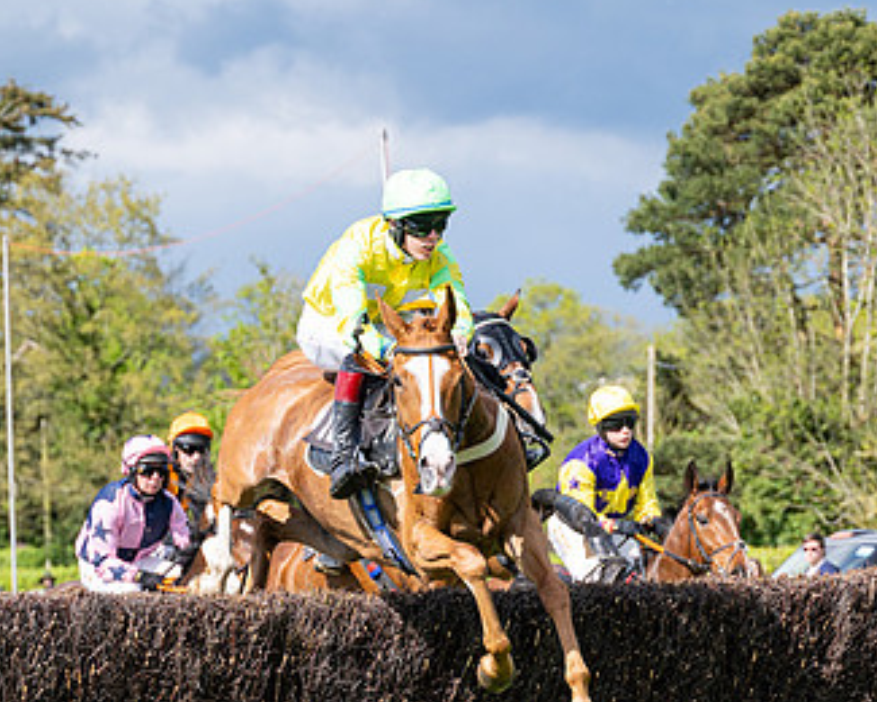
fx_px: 4958
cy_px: 572
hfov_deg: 10.1
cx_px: 368
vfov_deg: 8.1
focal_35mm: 191
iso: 200
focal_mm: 98
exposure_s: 1/1600
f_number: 4
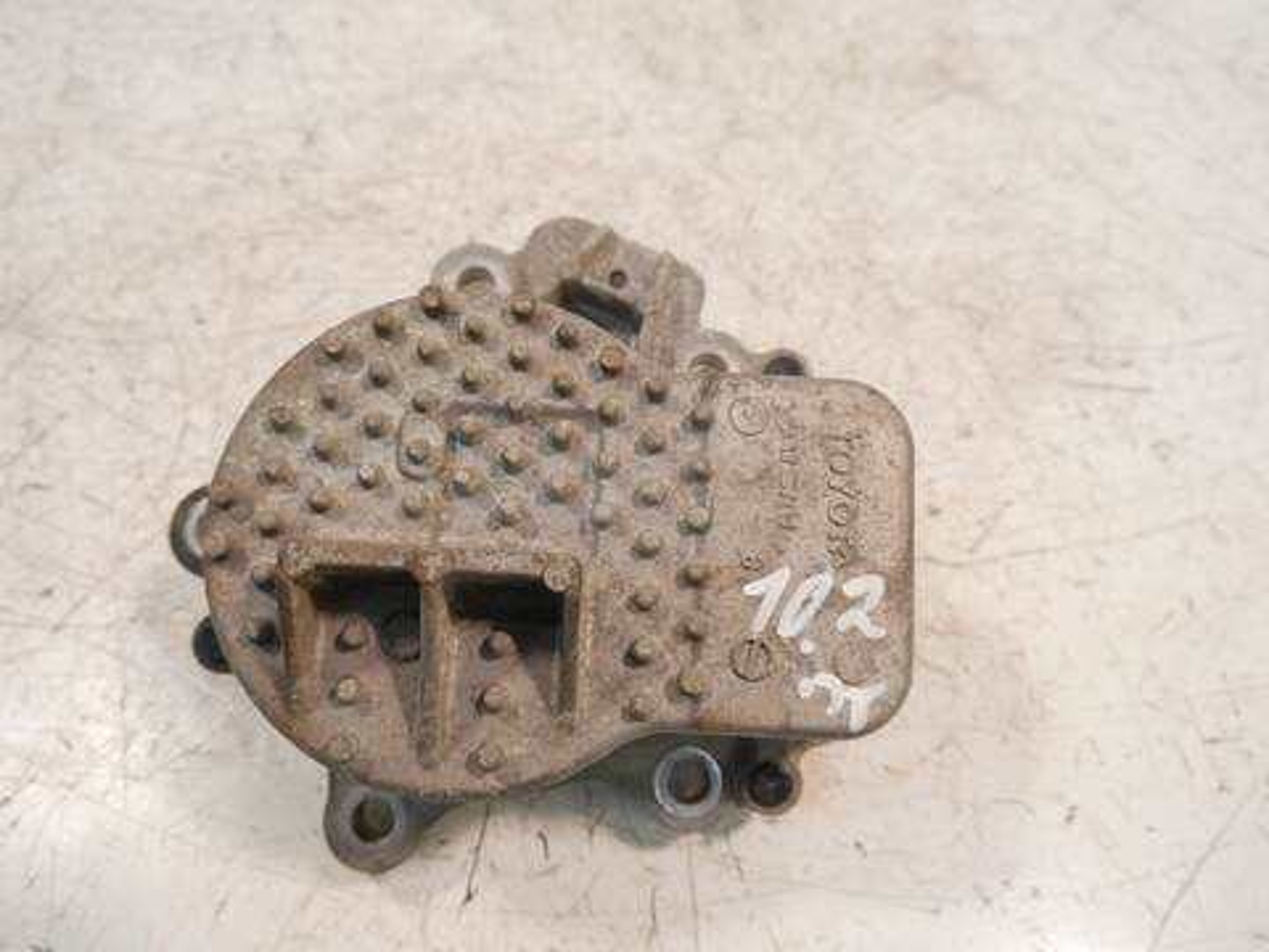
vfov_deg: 49.7
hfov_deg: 63.4
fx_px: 1026
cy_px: 476
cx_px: 634
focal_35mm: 28
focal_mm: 14
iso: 1000
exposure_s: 1/125
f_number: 3.5
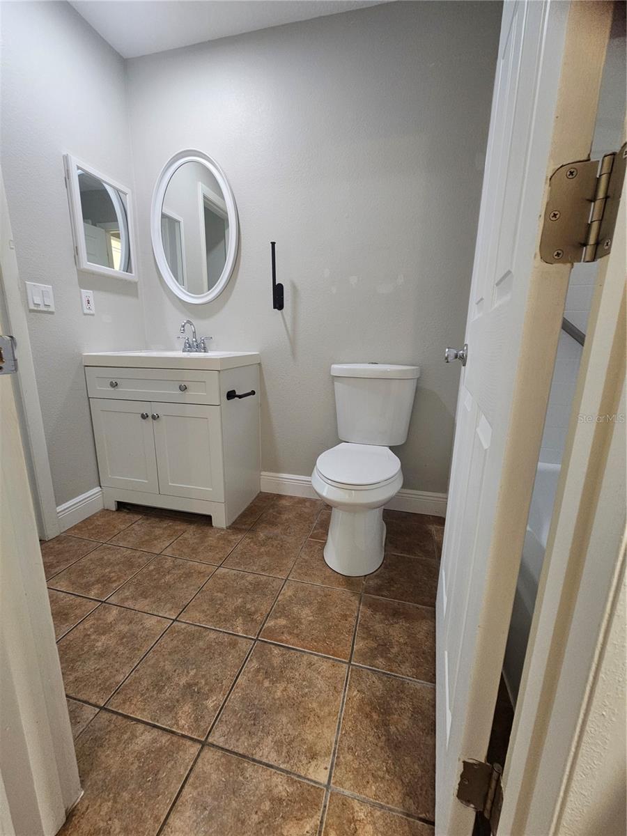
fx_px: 314
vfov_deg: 106.2
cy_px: 418
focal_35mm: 13
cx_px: 314
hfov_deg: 89.9
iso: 320
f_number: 2.2
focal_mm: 2.2
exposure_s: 1/60
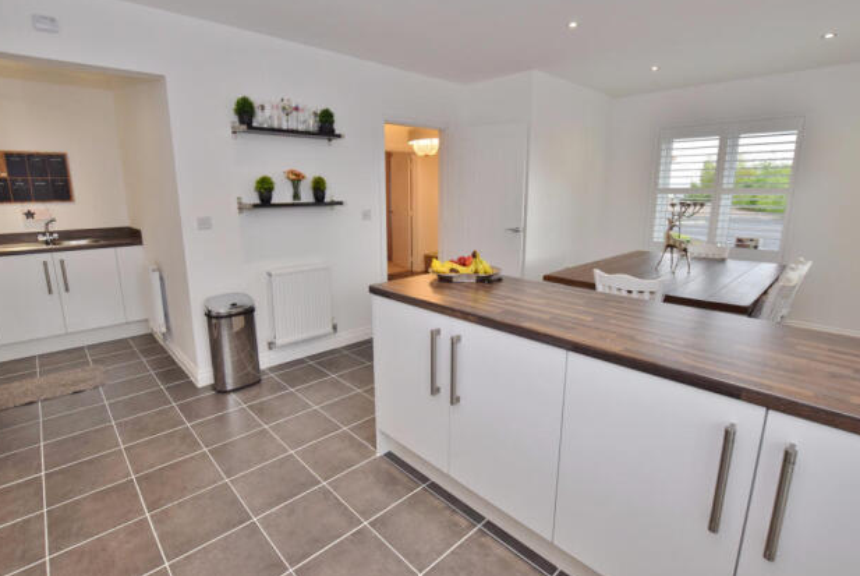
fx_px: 437
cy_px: 275
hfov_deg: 89.1
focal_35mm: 18
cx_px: 424
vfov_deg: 66.7
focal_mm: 11.5
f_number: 5.6
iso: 800
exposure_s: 1/125
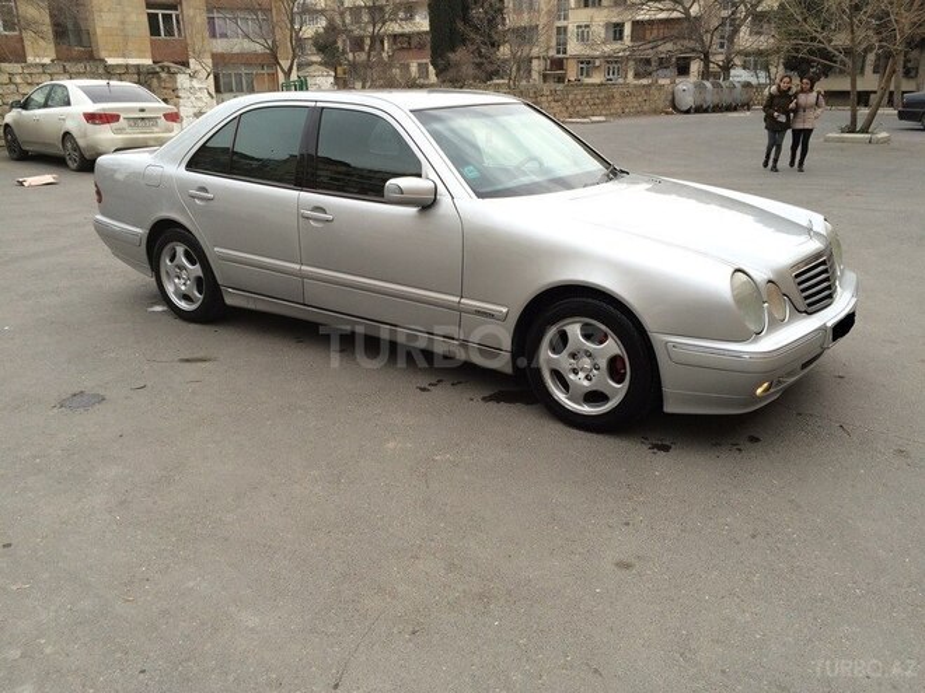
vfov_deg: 48.2
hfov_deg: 61.7
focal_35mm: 29
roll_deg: +0.5
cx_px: 462
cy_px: 346
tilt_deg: -19.8
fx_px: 775
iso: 32
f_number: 2.2
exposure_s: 1/100
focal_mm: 4.15
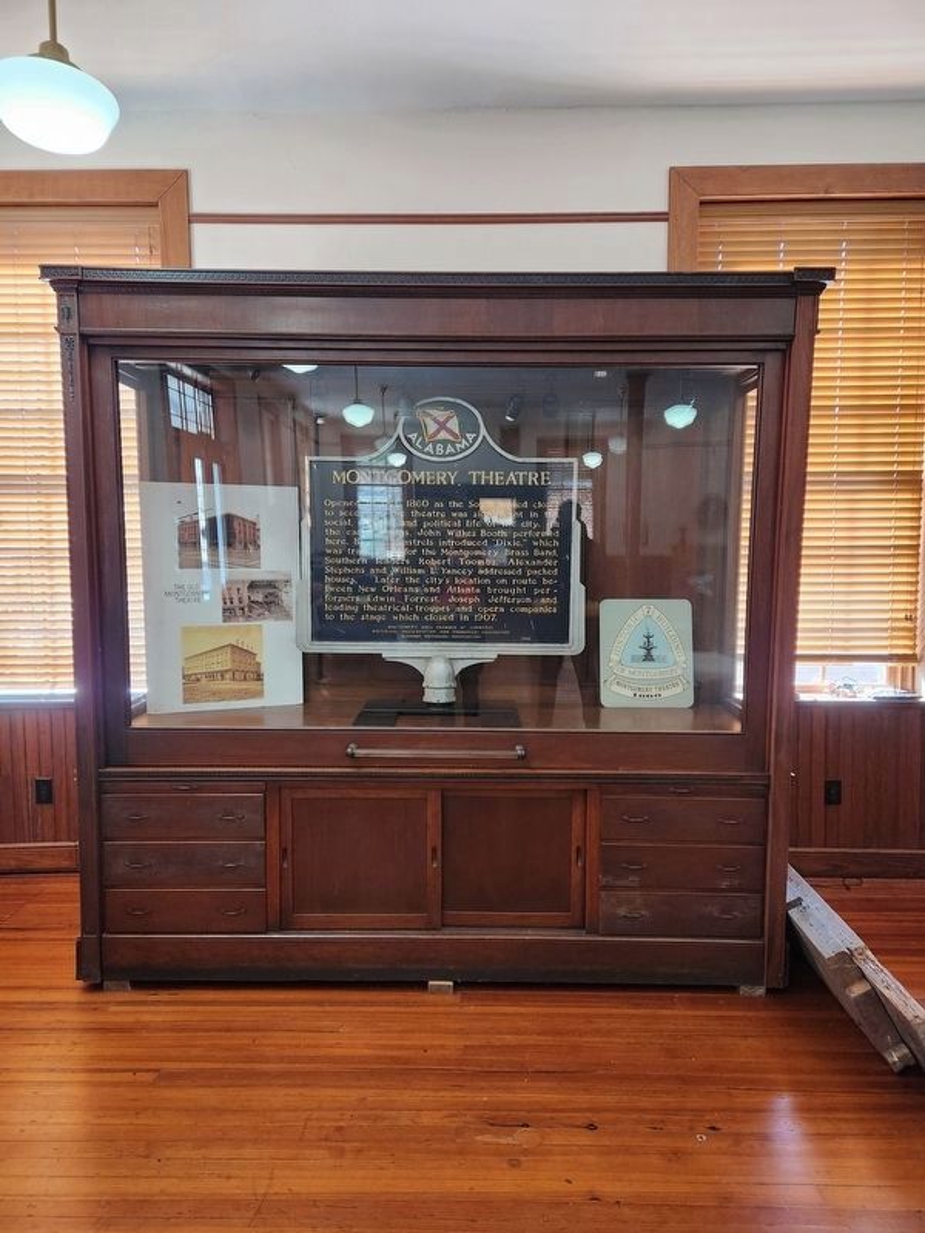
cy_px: 616
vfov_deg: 73.9
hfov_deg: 58.9
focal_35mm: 23
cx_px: 462
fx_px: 819
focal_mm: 5.4
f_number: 1.8
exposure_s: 1/120
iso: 500
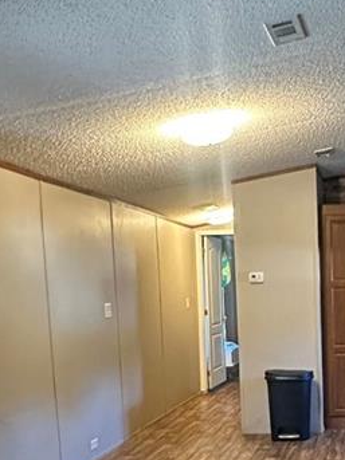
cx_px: 341
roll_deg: +1.2
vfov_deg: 37.8
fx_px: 652
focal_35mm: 49
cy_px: 355
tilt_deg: -5.4
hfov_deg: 28.0
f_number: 2.2
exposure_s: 1/60
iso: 1000
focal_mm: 2.22
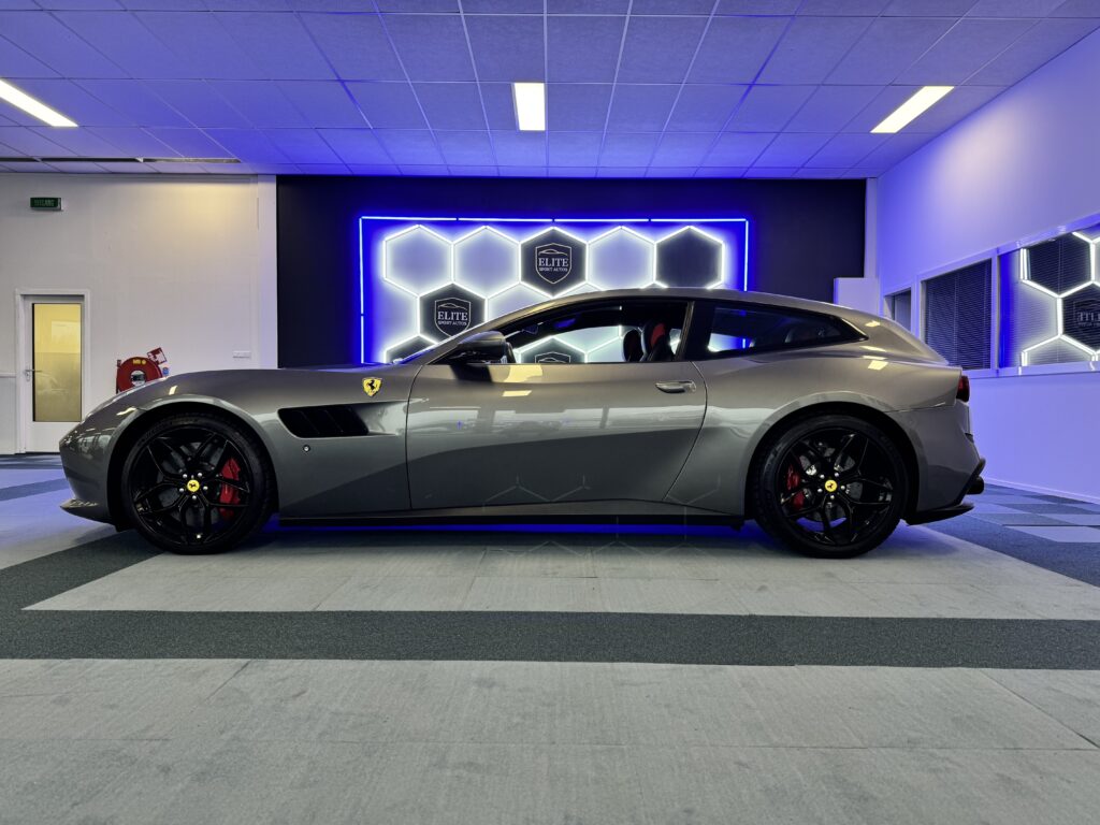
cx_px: 550
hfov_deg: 71.6
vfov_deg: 56.8
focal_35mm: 24
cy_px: 412
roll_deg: -0.2
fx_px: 763
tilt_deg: -1.3
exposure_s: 1/100
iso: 80
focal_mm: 6.76
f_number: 1.78
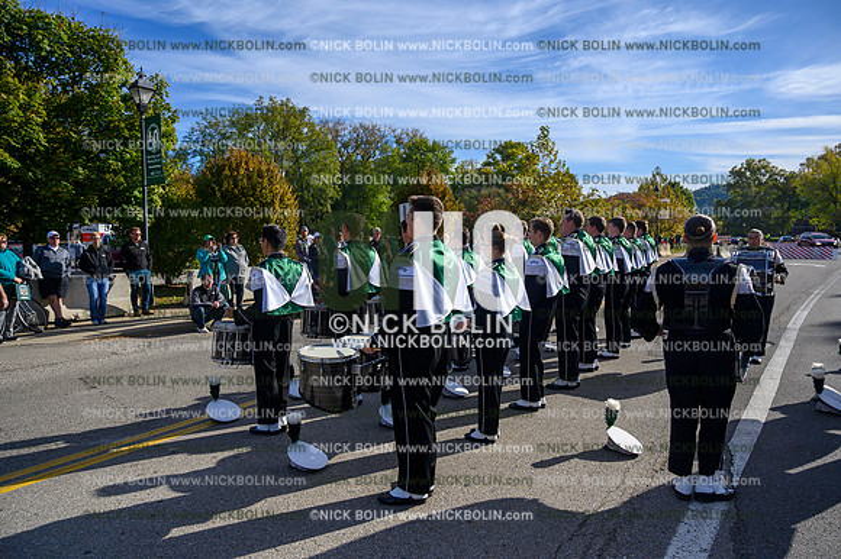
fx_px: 560
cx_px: 420
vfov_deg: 53.1
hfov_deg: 73.8
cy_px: 280
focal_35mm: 24
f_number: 5
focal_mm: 24
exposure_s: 1/3200
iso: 200
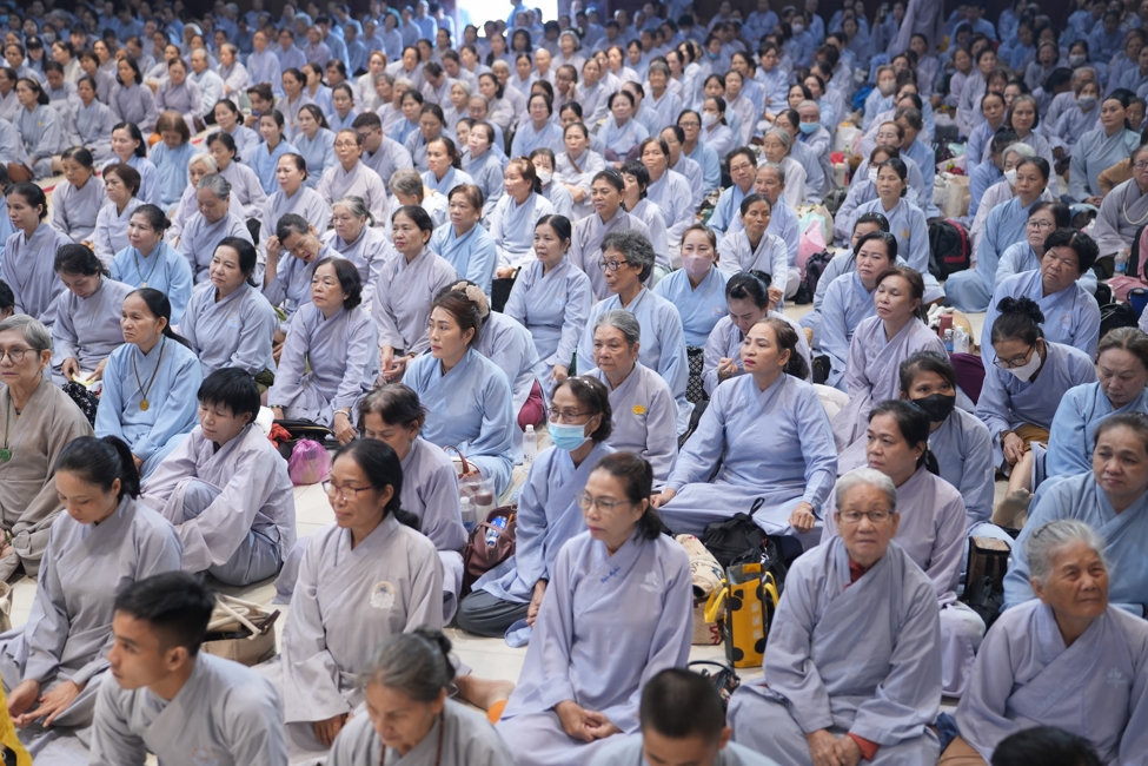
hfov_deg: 43.6
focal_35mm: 45
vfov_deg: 29.9
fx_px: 1435
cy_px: 383
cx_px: 574
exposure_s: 1/125
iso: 1000
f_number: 2.2
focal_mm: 45
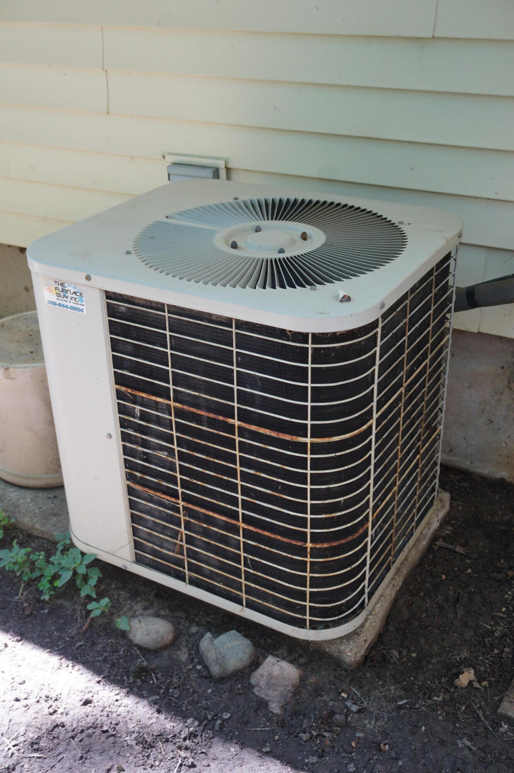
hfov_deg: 34.1
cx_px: 257
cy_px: 386
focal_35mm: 39
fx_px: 837
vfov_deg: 49.6
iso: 250
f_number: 4.5
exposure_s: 1/60
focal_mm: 26
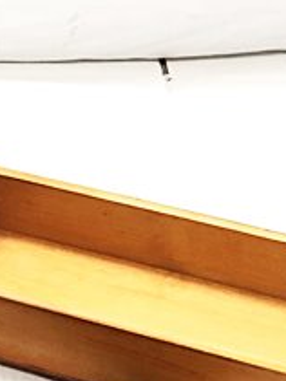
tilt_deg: -26.9
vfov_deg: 10.0
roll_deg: +0.7
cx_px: -96
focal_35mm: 197
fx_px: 2172
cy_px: 76
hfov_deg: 7.4
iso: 100
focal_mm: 6
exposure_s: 1/50
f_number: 2.4
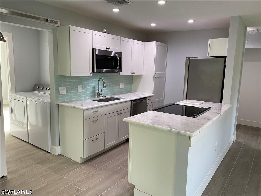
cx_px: 130
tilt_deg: -8.4
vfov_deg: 53.1
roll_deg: -2.3
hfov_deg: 67.3
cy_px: 98
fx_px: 196
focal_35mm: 26
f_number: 1.8
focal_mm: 4.25
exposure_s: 1/120
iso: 125
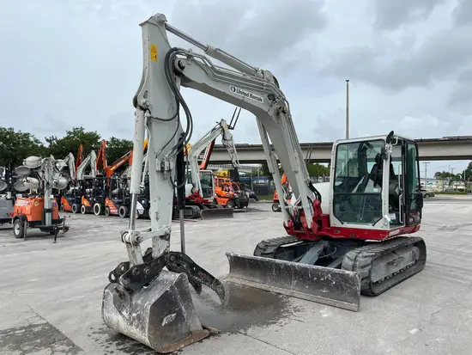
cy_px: 178
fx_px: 355
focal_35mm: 26
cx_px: 236
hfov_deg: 67.3
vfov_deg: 53.1
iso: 50
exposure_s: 1/2967
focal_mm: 5.1
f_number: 1.6
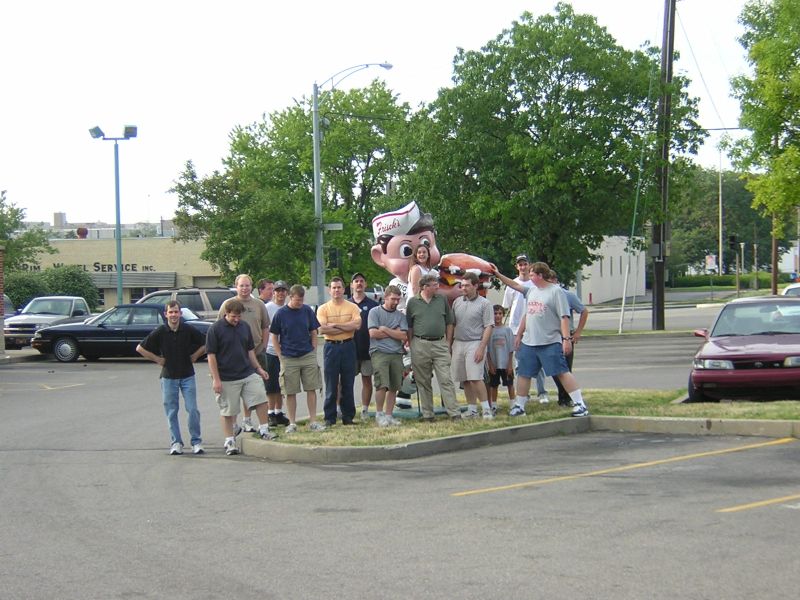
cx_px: 400
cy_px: 300
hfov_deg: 26.3
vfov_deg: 19.9
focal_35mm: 74
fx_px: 1710
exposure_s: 1/100
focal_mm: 9.6
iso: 100
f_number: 3.8
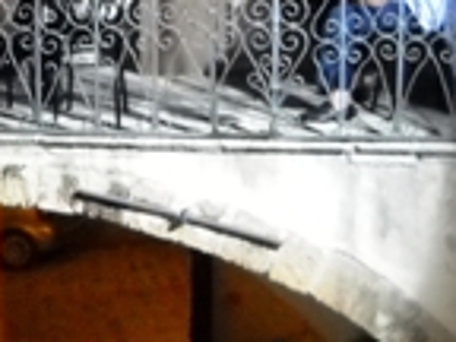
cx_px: 3
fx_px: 1686
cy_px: -89
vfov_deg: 11.3
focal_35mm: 128
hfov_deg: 15.1
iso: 800
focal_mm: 6.72
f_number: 3.1
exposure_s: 1/22
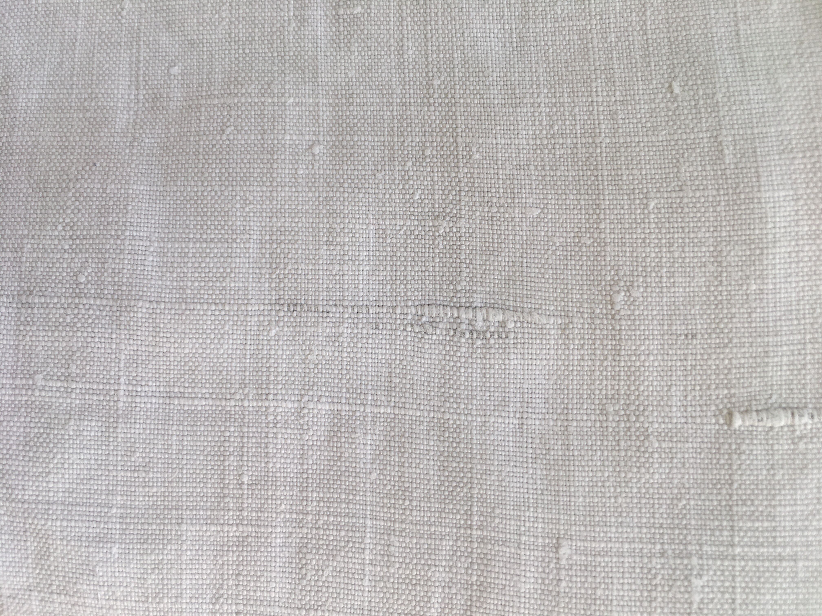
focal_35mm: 29
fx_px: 689
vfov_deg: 48.2
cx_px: 411
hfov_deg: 61.7
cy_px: 308
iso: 25
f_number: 2.2
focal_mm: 4.15
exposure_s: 1/100
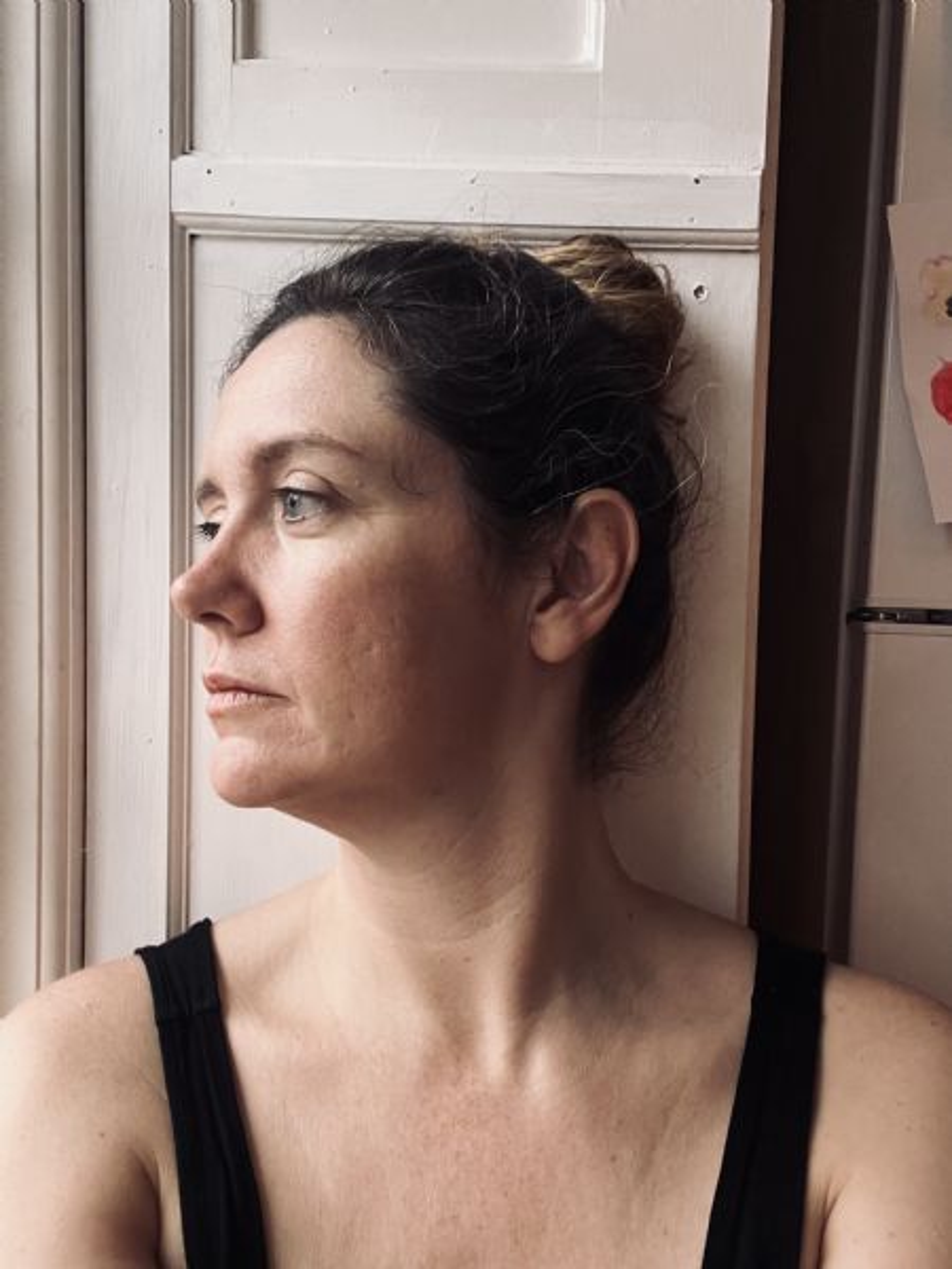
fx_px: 1100
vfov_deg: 60.0
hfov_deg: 46.8
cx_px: 476
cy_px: 634
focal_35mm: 30
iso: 320
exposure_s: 1/50
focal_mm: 2.71
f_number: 2.2
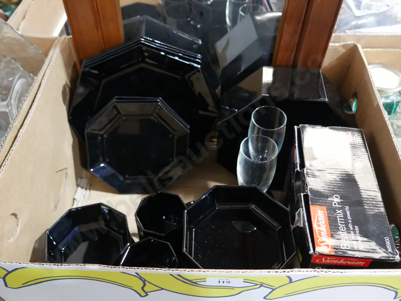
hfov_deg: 56.8
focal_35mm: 32
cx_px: 200
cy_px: 150
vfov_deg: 44.2
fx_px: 371
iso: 3200
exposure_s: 1/60
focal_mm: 16
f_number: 3.6
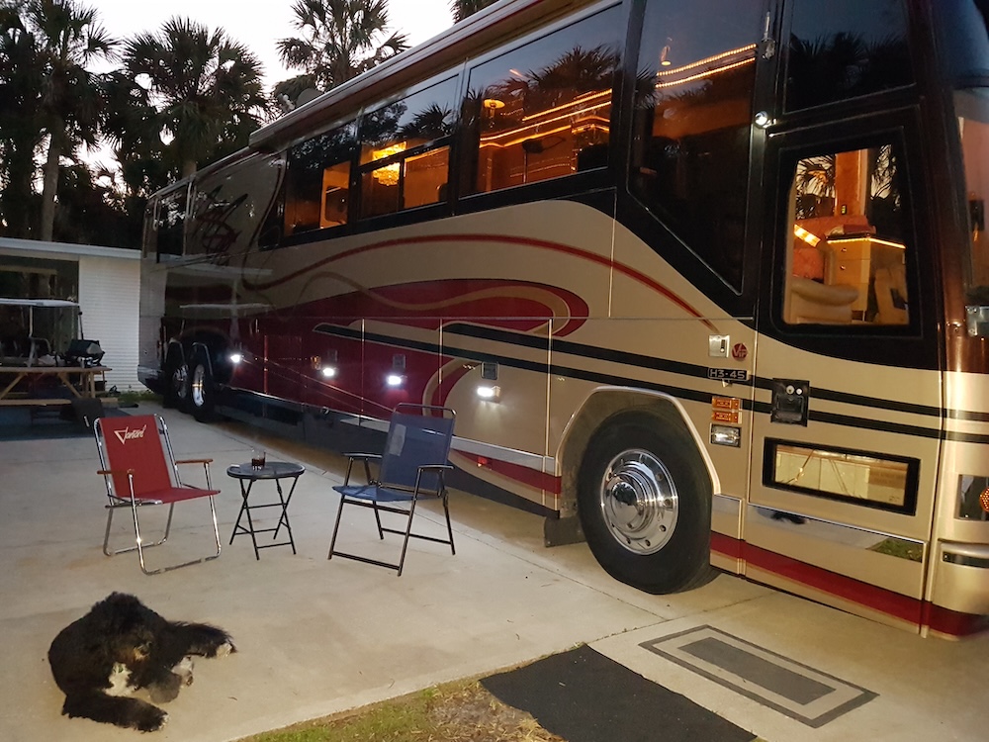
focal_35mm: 26
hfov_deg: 67.3
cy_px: 371
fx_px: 743
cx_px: 494
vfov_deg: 53.1
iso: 800
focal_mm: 4.2
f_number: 1.7
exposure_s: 1/10
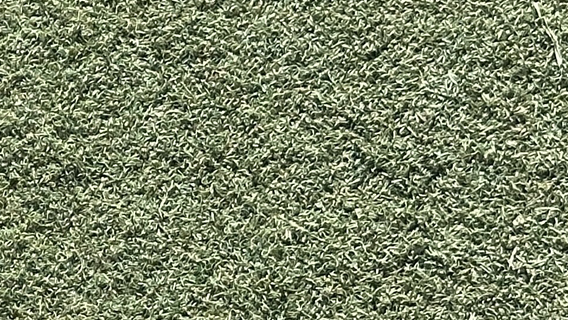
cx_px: -474
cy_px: 382
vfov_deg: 6.0
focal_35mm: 201
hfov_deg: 10.1
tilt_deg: -65.0
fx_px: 3028
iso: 64
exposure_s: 1/1721
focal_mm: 6.86
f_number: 1.78
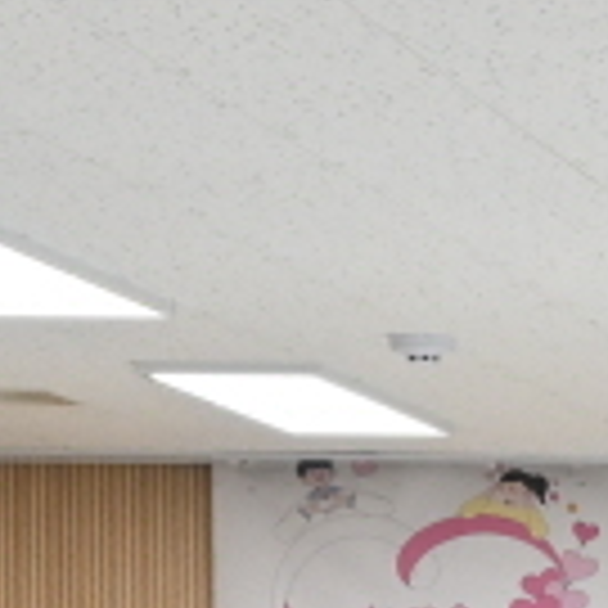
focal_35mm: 339
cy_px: 1076
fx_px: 6736
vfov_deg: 5.1
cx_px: 1644
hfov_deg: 5.0
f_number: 4.8
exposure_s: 1/100
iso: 1000
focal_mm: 36
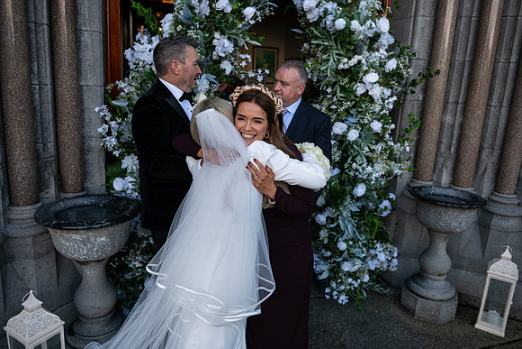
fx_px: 392
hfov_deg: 67.4
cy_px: 174
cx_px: 261
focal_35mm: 27
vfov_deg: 48.0
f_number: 3.5
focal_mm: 27
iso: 500
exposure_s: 1/2000
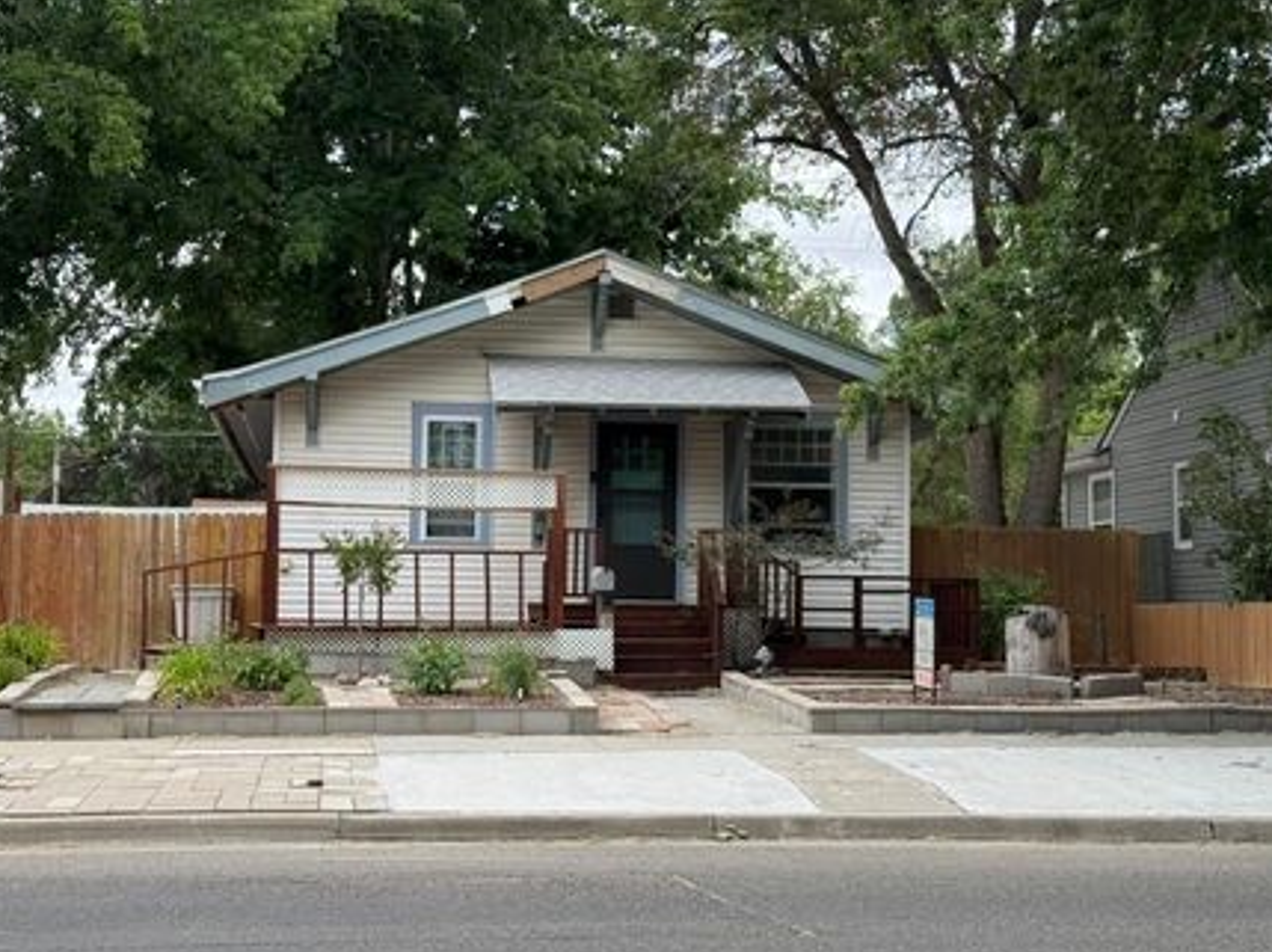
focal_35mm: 56
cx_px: 537
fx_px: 2056
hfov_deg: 34.3
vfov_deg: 26.1
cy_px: 482
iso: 80
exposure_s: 1/1085
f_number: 1.78
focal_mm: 6.76
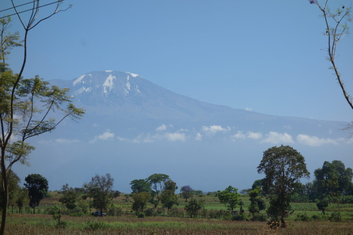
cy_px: 118
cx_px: 176
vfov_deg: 13.7
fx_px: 980
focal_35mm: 100
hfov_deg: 20.4
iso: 125
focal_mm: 37.1
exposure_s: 1/800
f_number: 5.6
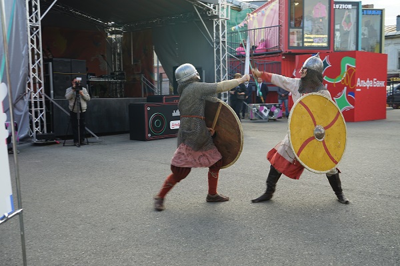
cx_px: 200
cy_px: 133
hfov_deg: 49.6
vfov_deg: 34.2
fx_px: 433
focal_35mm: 39
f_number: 6.3
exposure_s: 1/60
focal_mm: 39
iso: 100
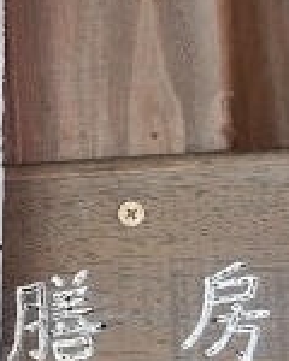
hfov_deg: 5.5
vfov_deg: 7.5
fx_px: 2737
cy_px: 332
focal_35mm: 256
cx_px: -749
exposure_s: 1/160
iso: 1000
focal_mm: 34
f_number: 4
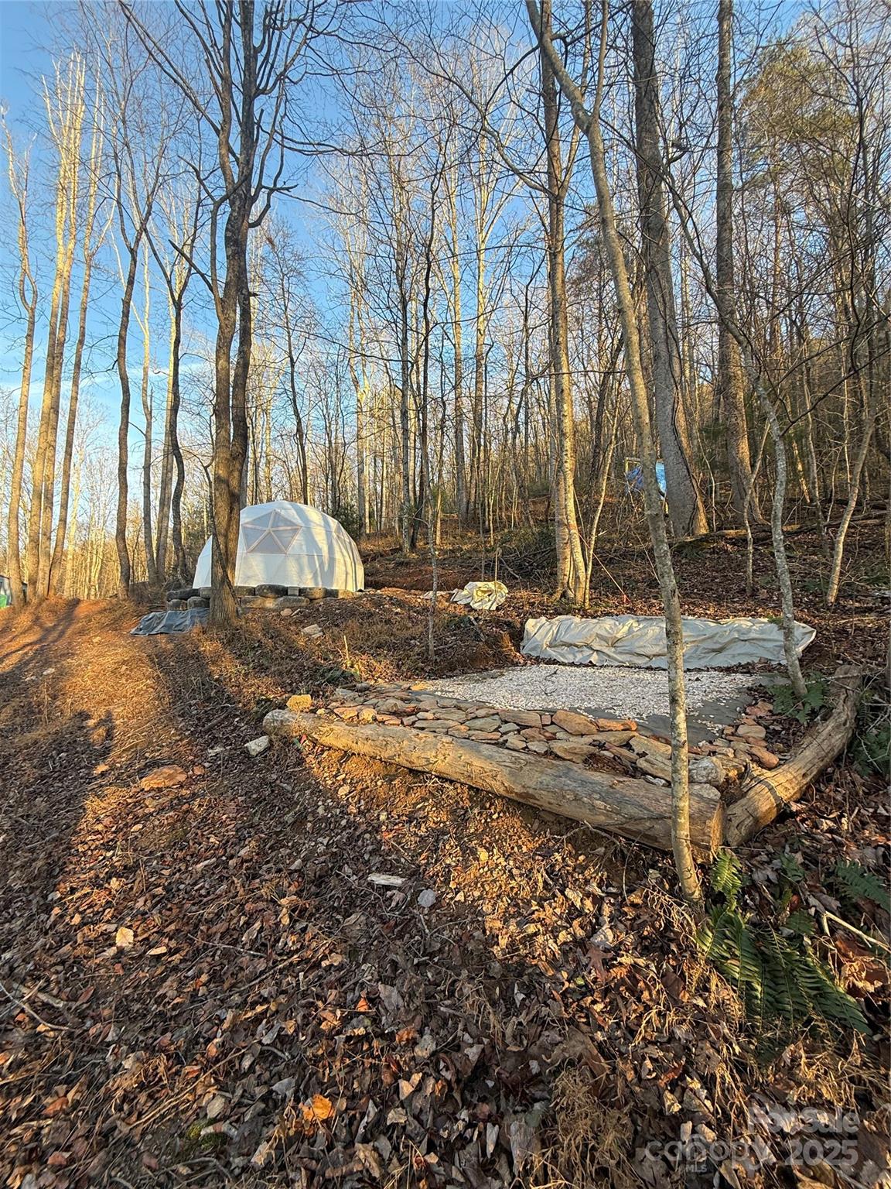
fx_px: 480
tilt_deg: +7.1
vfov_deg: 102.1
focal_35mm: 14
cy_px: 594
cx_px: 446
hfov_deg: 85.7
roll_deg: -0.7
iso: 50
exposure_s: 1/156
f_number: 2.2
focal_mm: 2.22
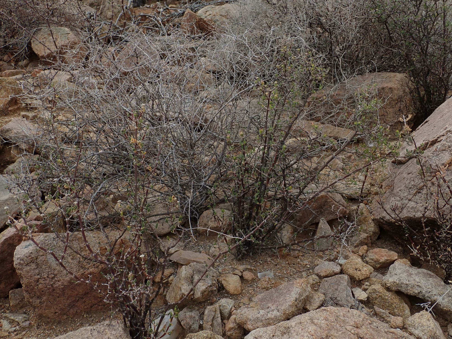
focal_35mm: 30
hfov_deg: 60.0
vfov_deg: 46.8
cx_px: 226
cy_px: 170
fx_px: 392
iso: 100
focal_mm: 5.5
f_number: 3.2
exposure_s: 1/640
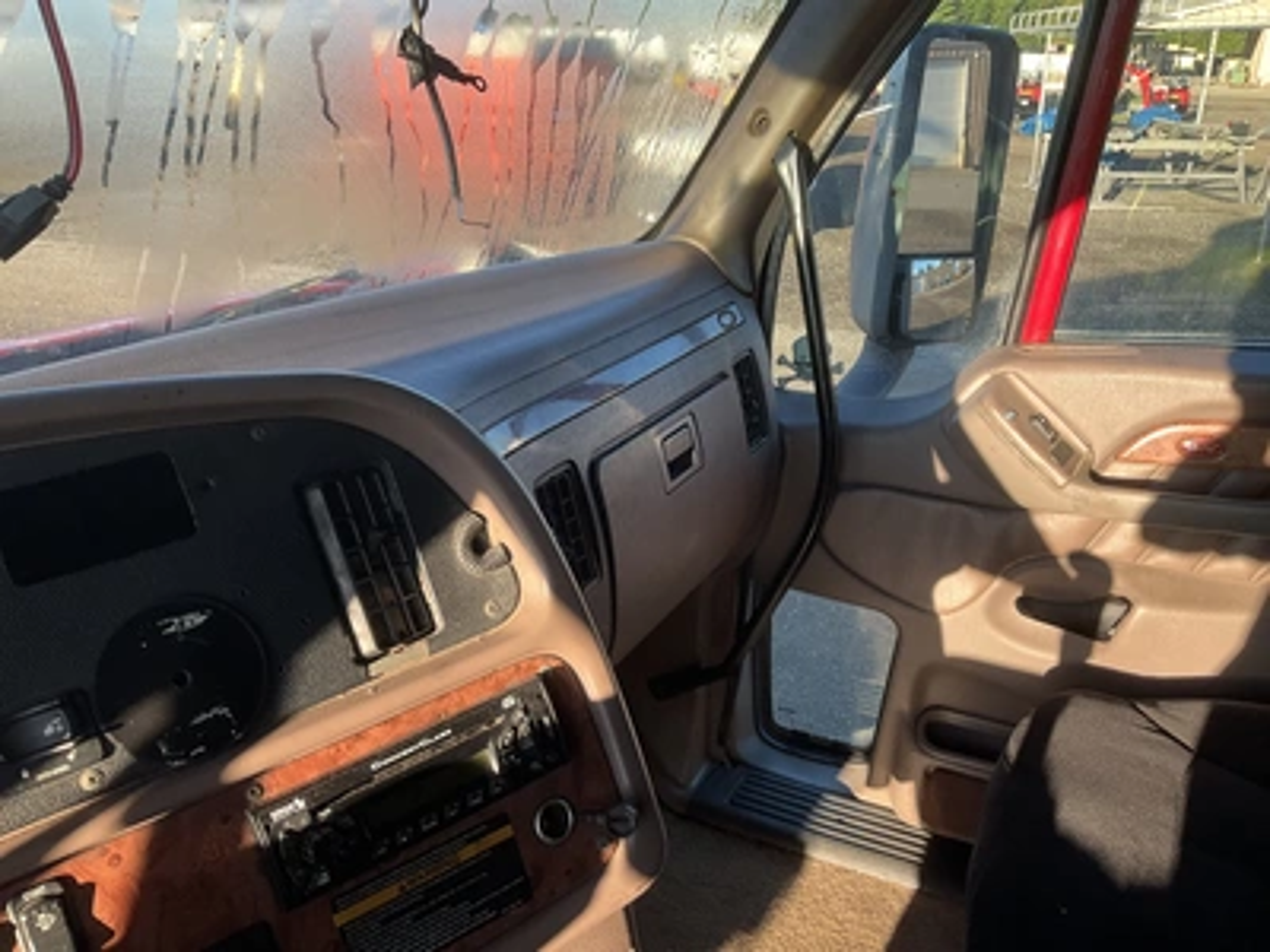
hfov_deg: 61.7
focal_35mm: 29
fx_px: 1064
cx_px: 635
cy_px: 476
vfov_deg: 48.2
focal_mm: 3
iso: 20
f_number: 1.8
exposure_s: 1/142
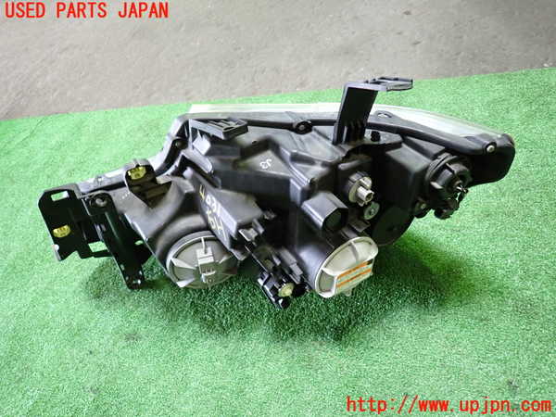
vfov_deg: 54.9
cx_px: 278
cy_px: 208
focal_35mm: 25
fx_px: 402
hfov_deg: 69.4
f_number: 2
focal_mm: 4.5
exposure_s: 1/30
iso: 250
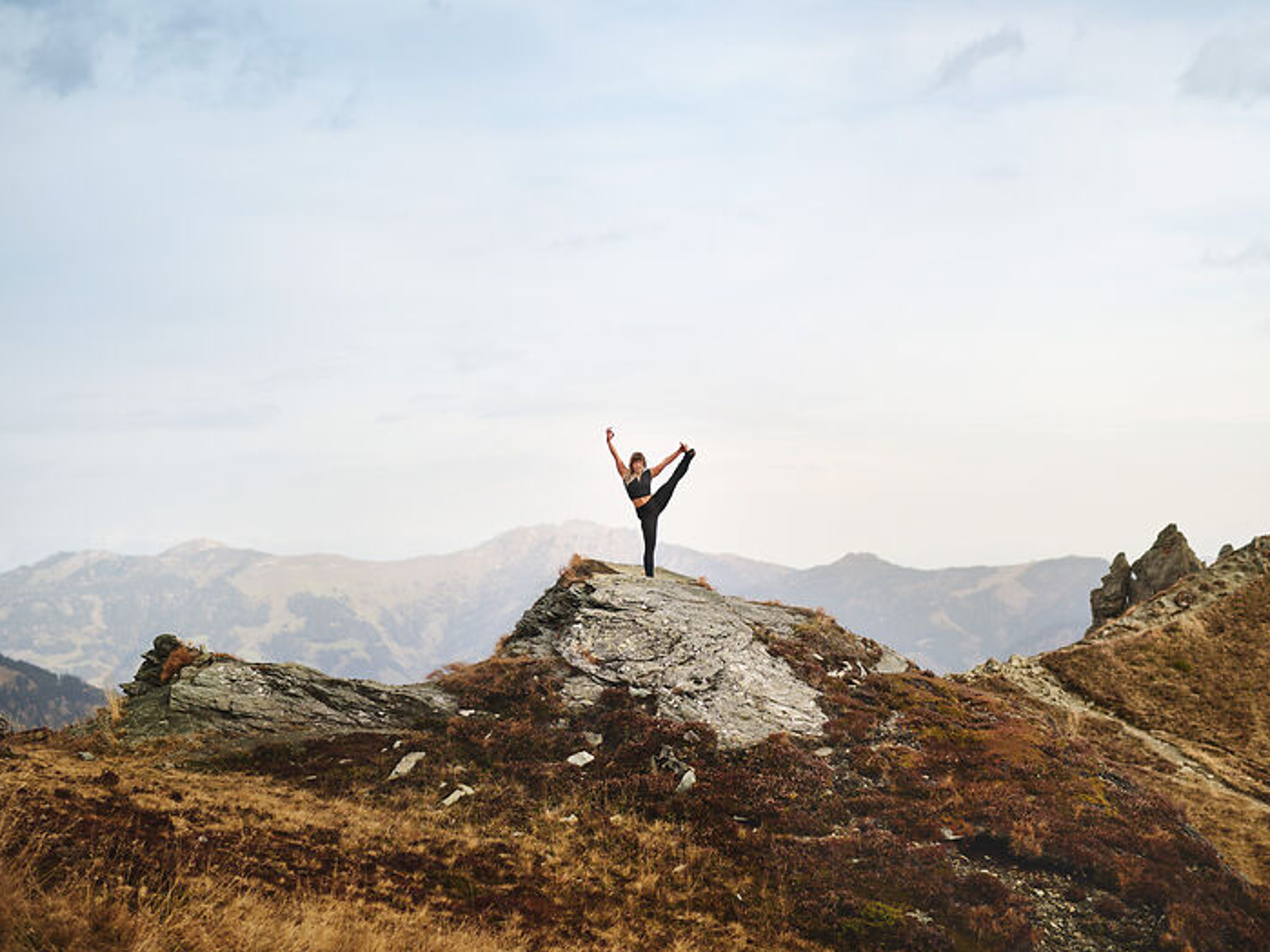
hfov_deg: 34.9
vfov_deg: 26.6
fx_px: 2018
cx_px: 650
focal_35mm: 55
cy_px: 482
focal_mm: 50
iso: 125
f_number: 2.5
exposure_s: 1/4000
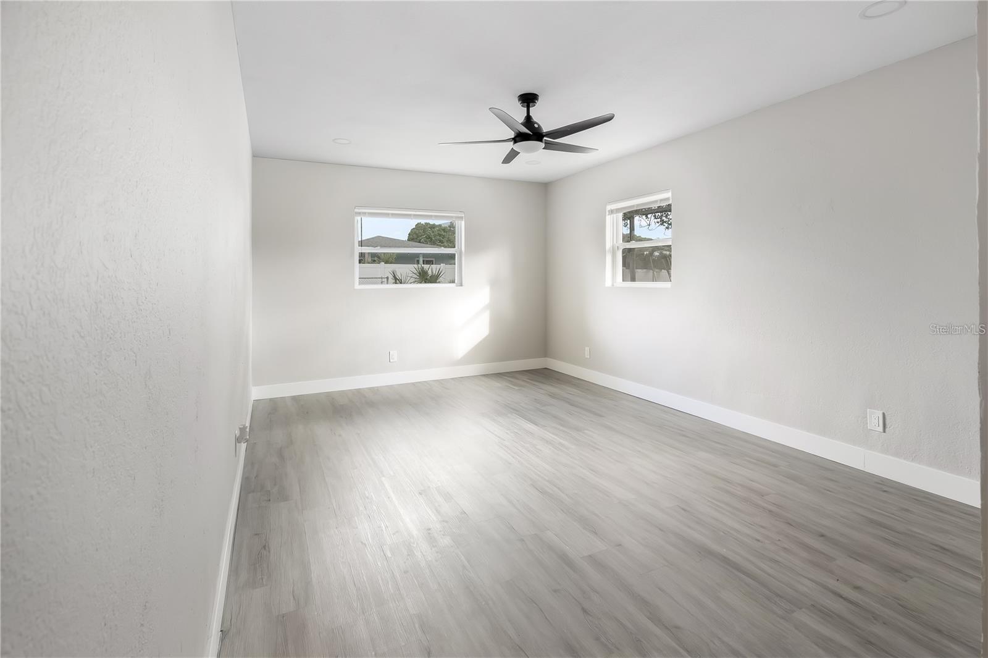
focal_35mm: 15
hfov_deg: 100.4
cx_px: 494
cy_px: 329
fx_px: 411
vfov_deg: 77.3
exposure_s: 1/15
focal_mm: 10
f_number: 6.3
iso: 800
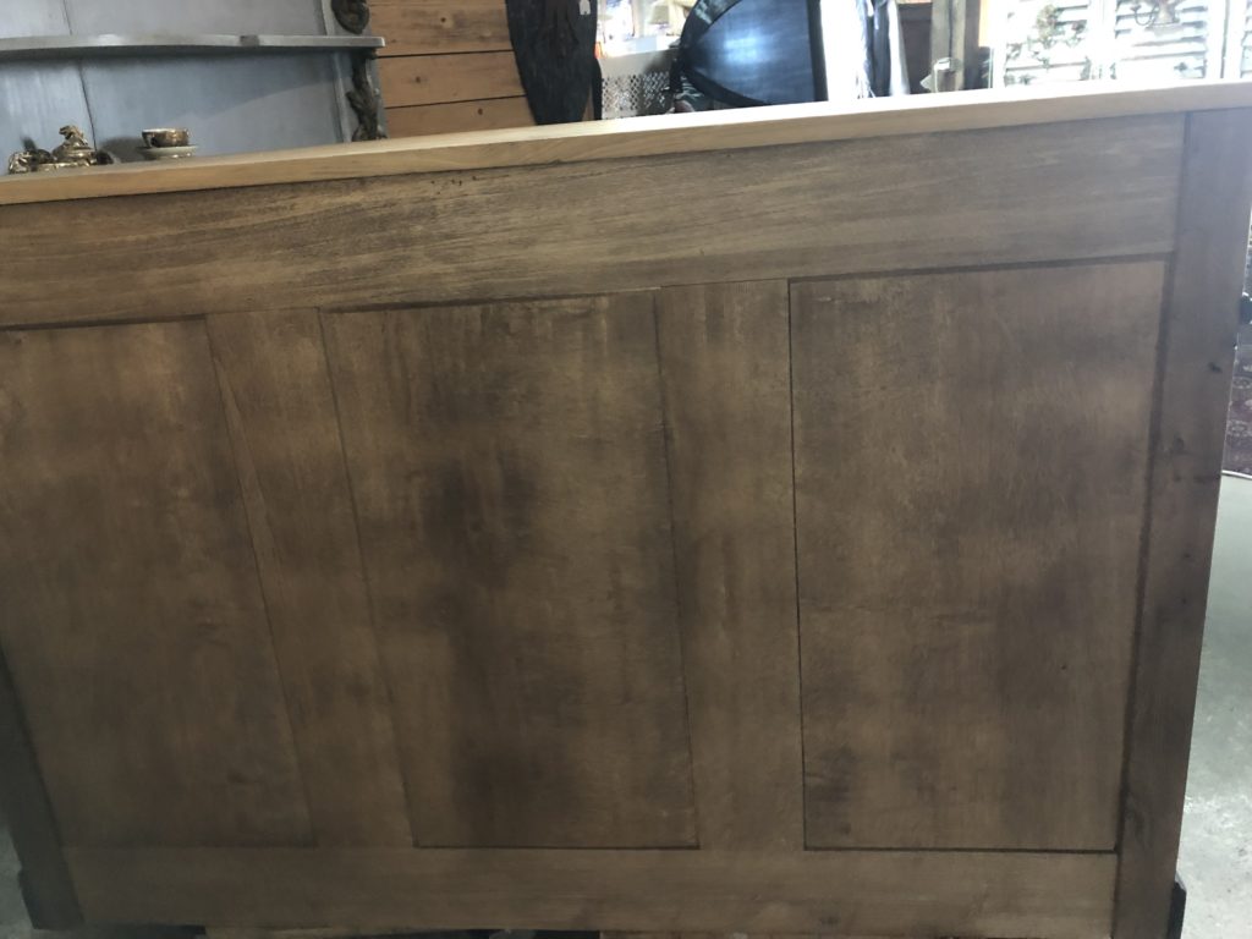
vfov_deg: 49.7
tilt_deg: -19.1
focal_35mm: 28
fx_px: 1013
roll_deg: +5.3
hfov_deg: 63.4
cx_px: 626
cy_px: 470
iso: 80
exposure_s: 1/4
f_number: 1.8
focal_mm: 4
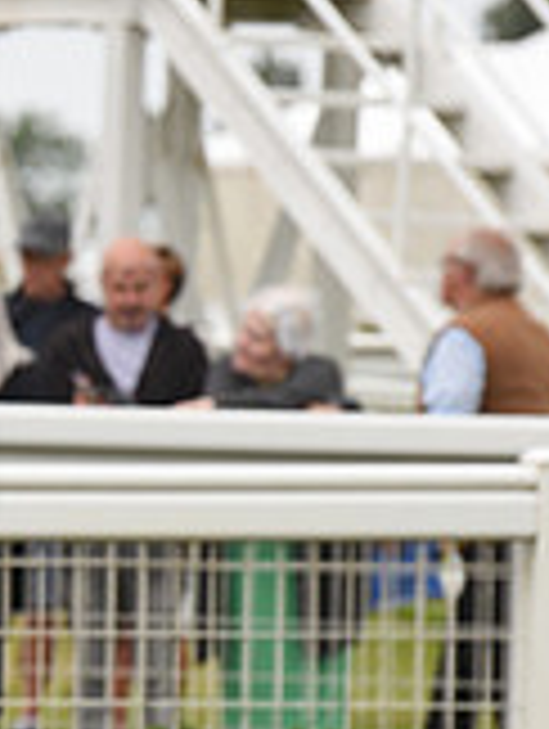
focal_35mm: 637
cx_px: -680
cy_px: 677
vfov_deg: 3.1
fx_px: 13435
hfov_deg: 2.3
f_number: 6.3
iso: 800
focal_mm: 185
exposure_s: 1/1000
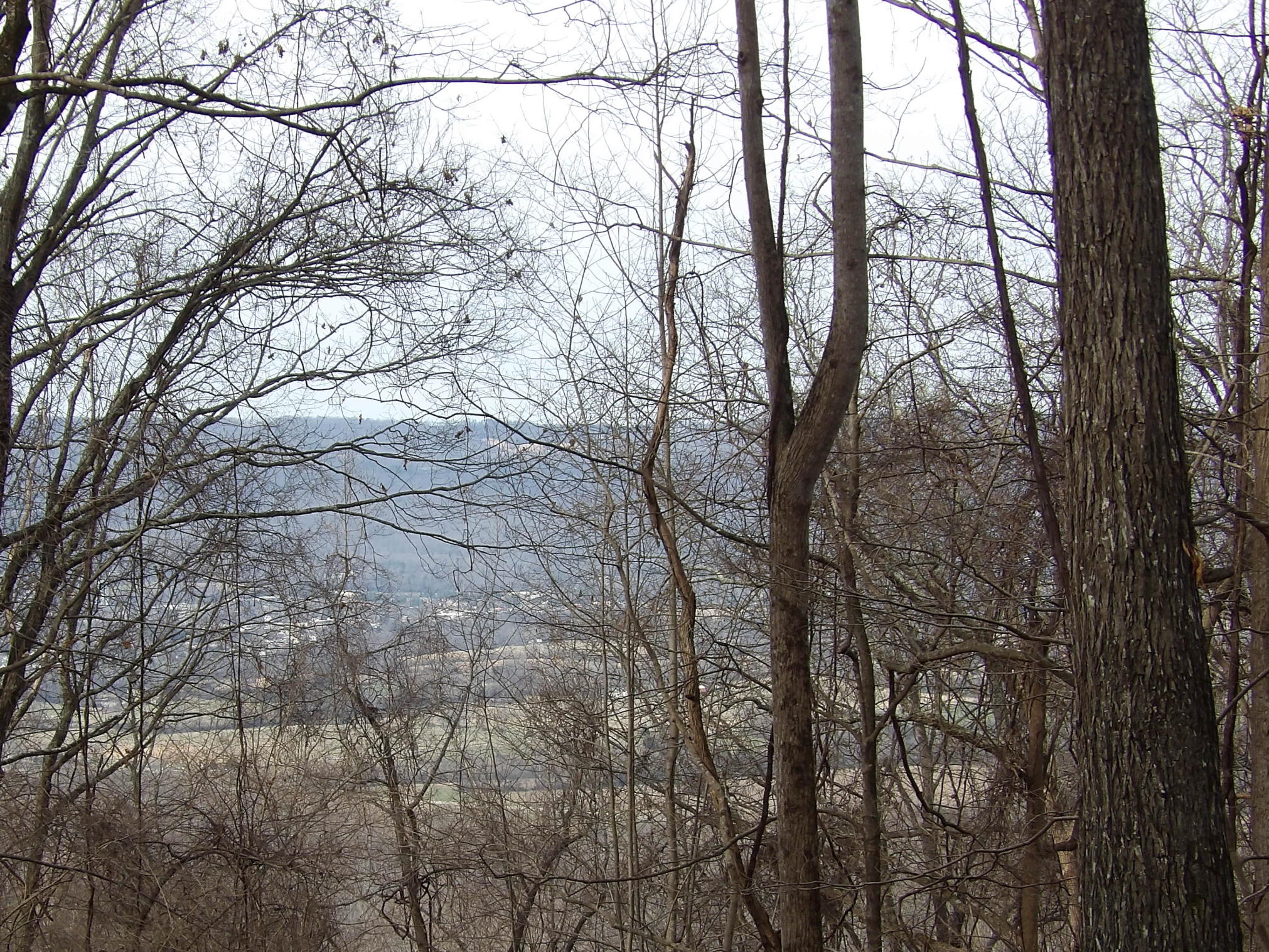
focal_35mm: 92
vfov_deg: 16.0
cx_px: 470
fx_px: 3372
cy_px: 608
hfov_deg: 21.3
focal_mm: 11.1
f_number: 4
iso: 100
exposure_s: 1/300
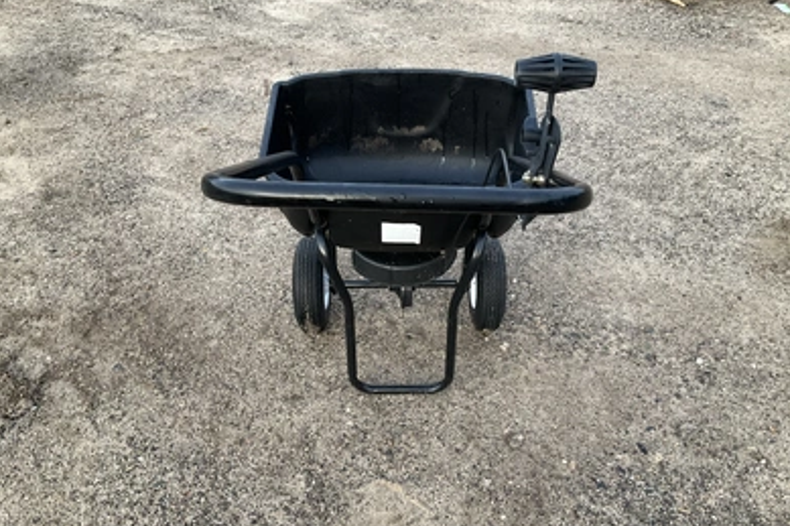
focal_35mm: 31
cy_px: 276
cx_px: 402
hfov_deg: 60.3
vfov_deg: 42.3
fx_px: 680
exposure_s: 1/122
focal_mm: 3
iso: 64
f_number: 1.8
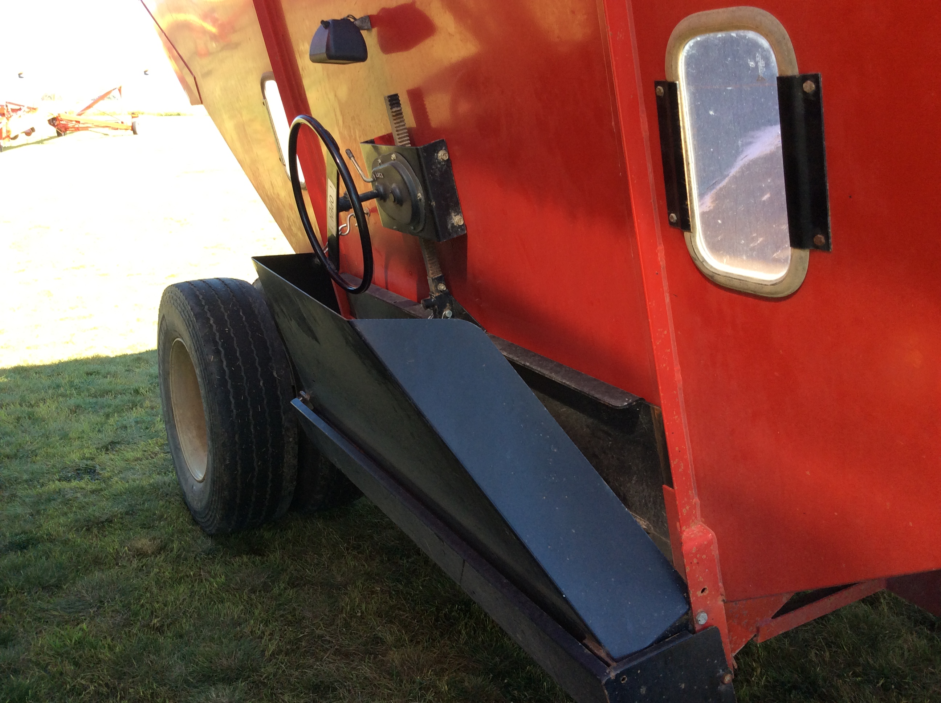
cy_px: 352
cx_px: 470
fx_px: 869
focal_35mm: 32
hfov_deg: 56.9
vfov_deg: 44.1
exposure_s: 1/156
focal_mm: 3.3
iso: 32
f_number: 2.4
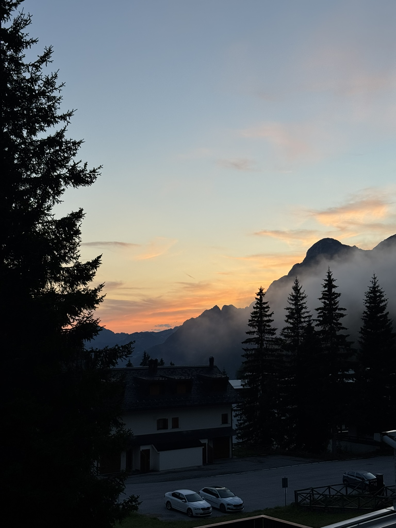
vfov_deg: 39.7
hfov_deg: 30.3
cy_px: 264
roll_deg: +0.0
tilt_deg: +6.8
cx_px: 198
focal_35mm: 48
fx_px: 732
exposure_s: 1/739
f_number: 1.78
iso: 64
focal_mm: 6.76
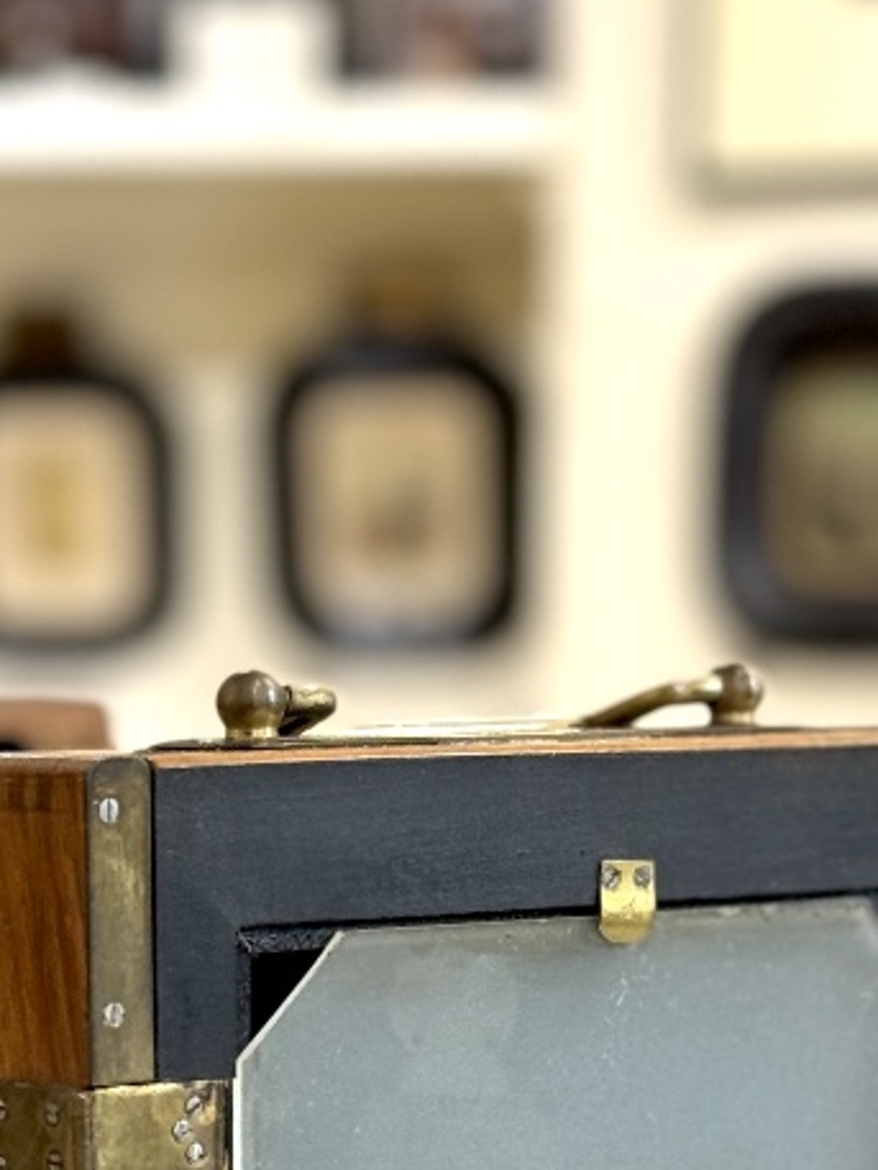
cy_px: 1359
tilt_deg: -9.8
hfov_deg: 11.7
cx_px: 200
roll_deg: +1.2
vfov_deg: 15.2
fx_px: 4259
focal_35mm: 126
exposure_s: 1/50
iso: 160
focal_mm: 6.76
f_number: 1.78
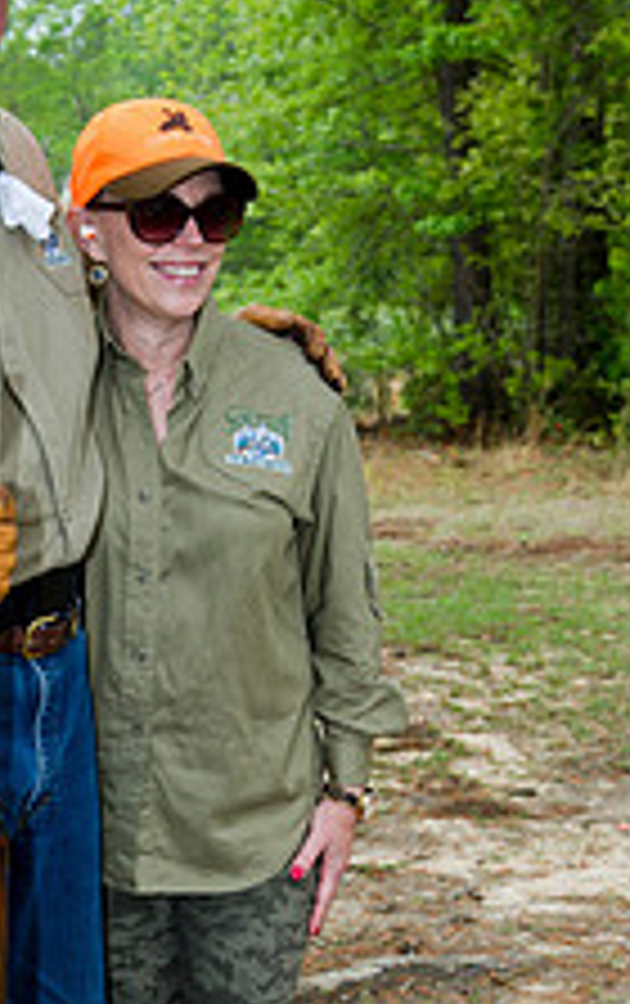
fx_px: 2136
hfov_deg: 16.4
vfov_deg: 26.2
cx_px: -16
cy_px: 716
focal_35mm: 78
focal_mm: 38
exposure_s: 1/250
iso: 400
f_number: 7.1
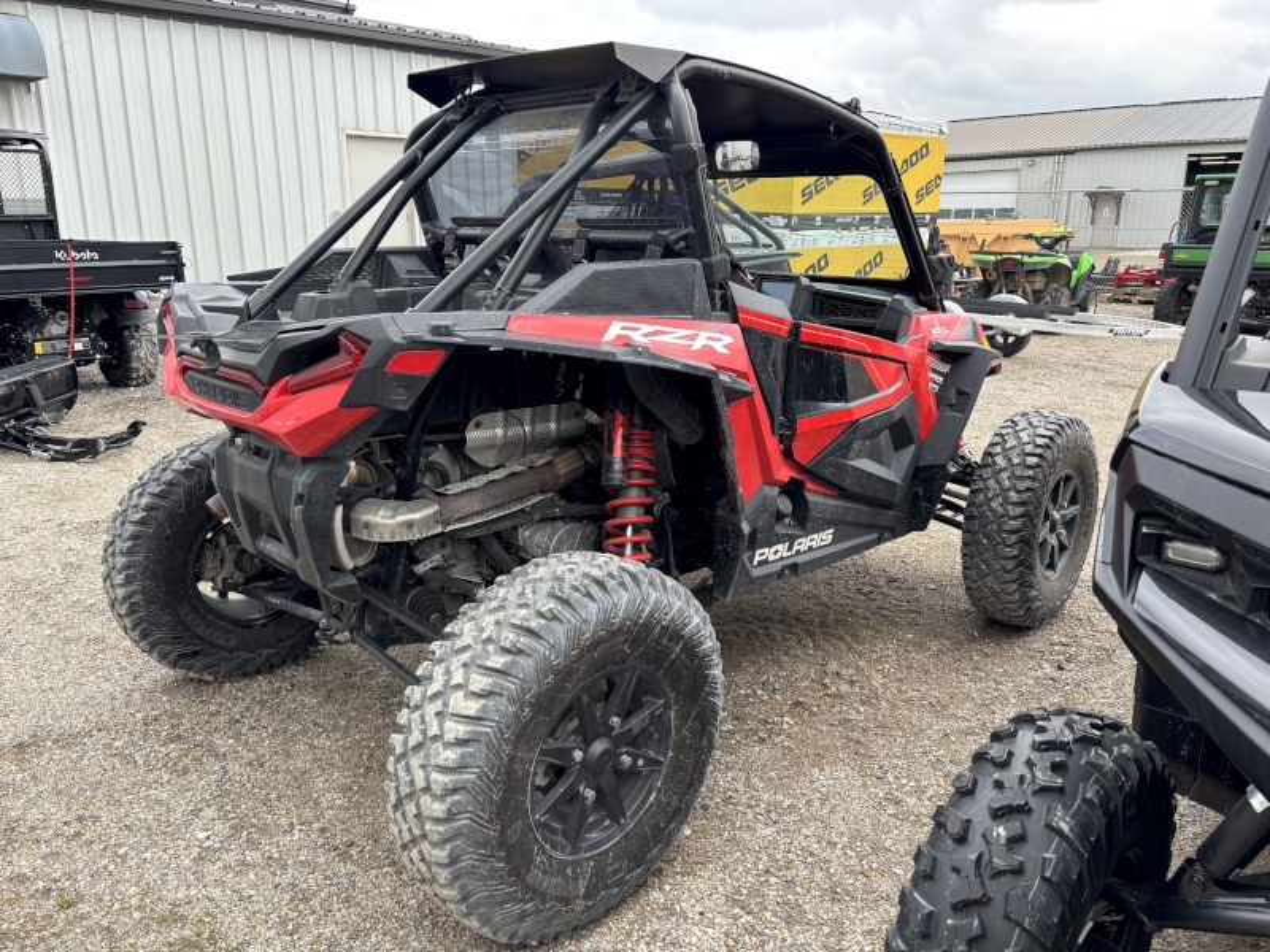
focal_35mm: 26
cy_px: 476
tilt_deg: -15.2
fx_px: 954
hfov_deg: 67.3
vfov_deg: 53.1
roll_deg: -0.8
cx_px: 635
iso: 50
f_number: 1.6
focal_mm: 5.96
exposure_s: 1/556
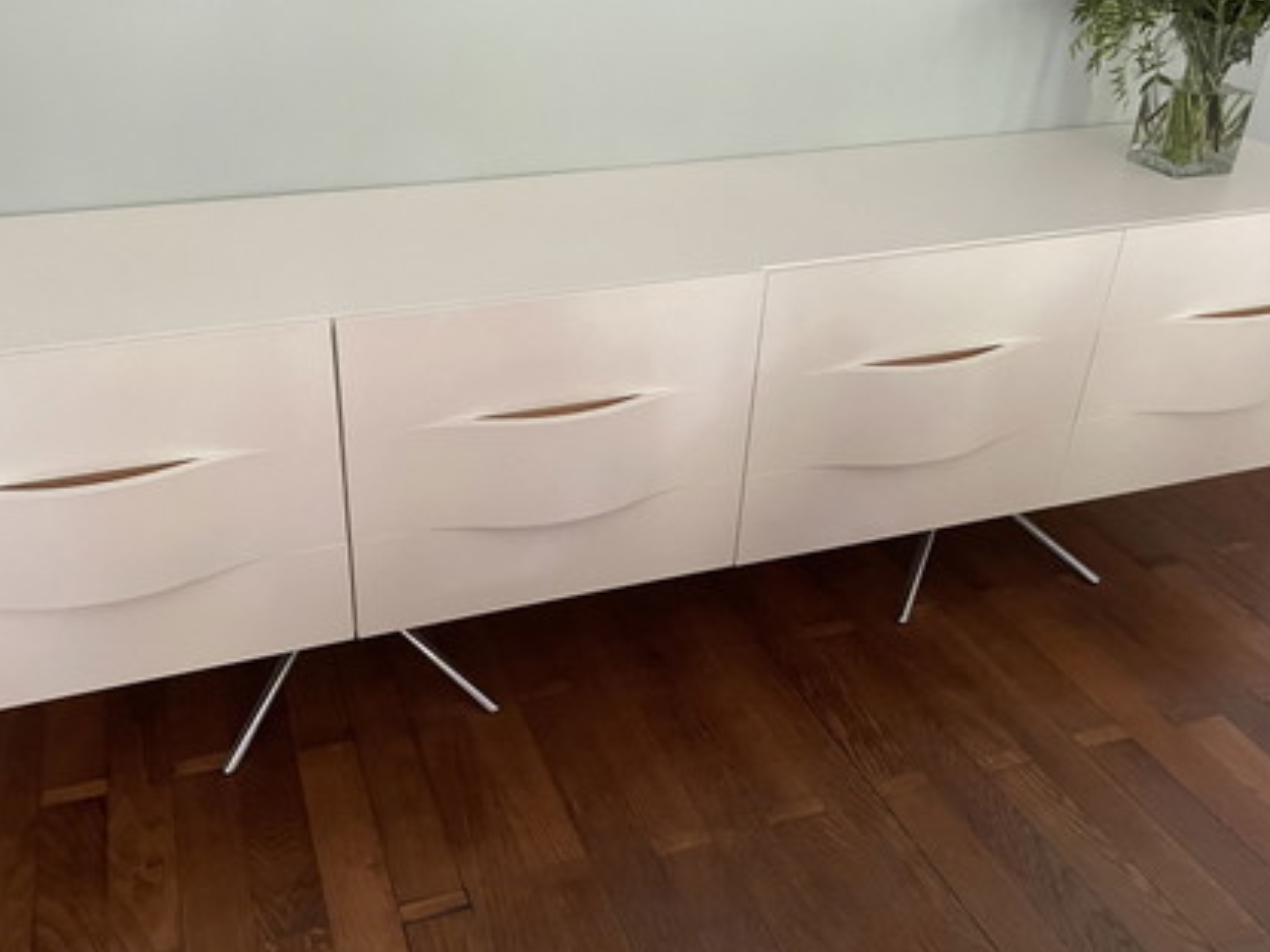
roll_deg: -1.1
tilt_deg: -27.8
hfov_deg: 56.6
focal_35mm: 32
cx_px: 553
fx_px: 1174
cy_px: 424
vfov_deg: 44.1
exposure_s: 1/57
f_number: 1.6
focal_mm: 4.2
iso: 500
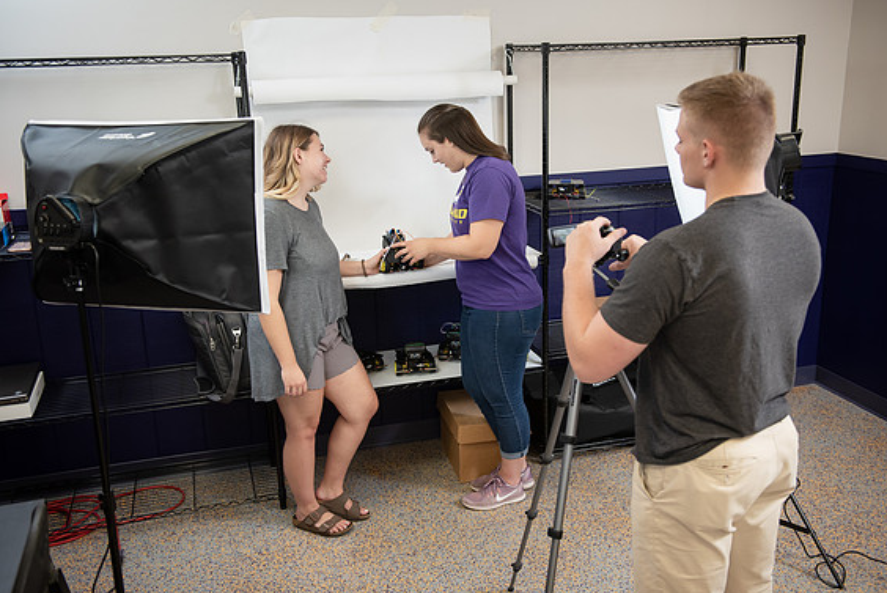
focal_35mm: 37
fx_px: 912
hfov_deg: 51.8
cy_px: 301
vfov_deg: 36.0
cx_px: 455
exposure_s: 1/200
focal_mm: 36
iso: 800
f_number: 3.5
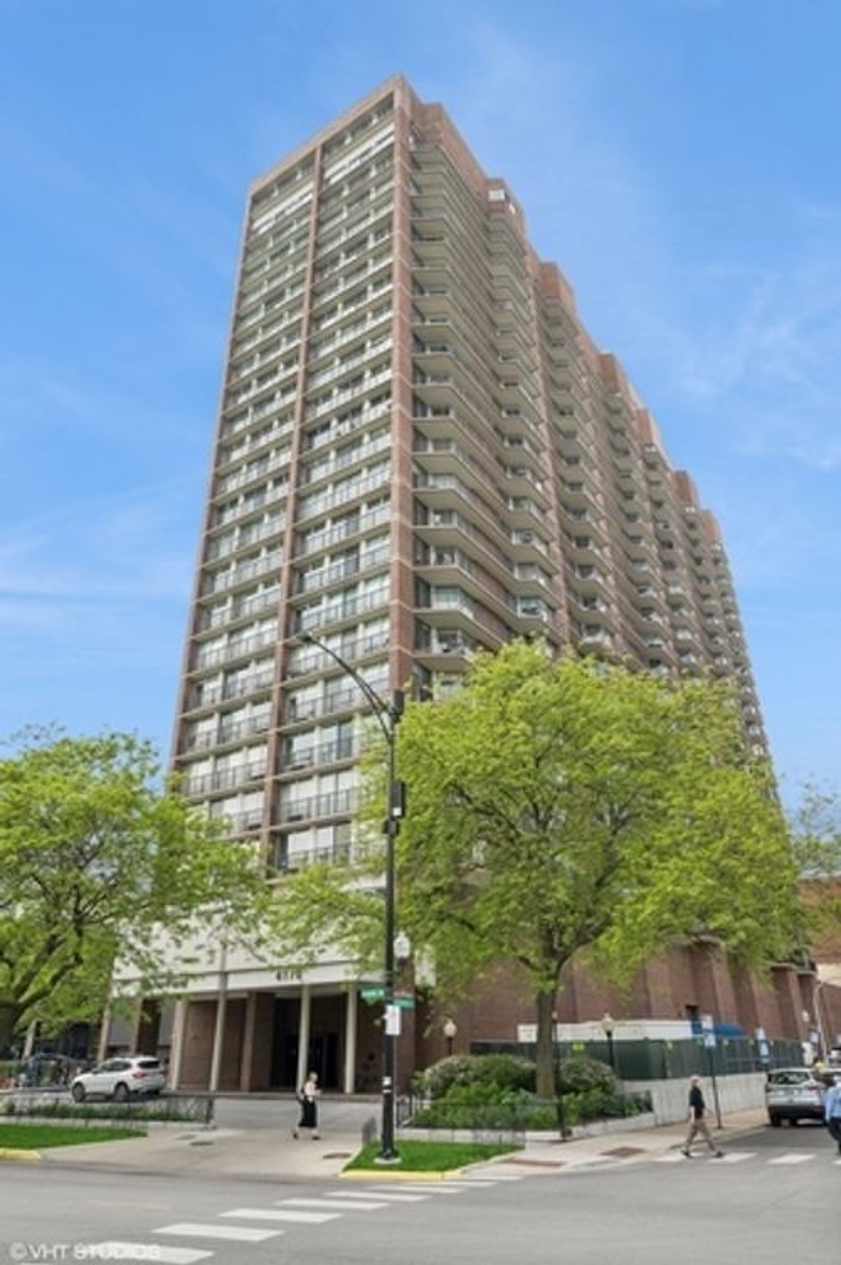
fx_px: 772
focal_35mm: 22
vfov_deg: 78.6
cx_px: 420
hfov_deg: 57.1
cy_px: 632
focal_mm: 22
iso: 100
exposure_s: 1/30
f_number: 13
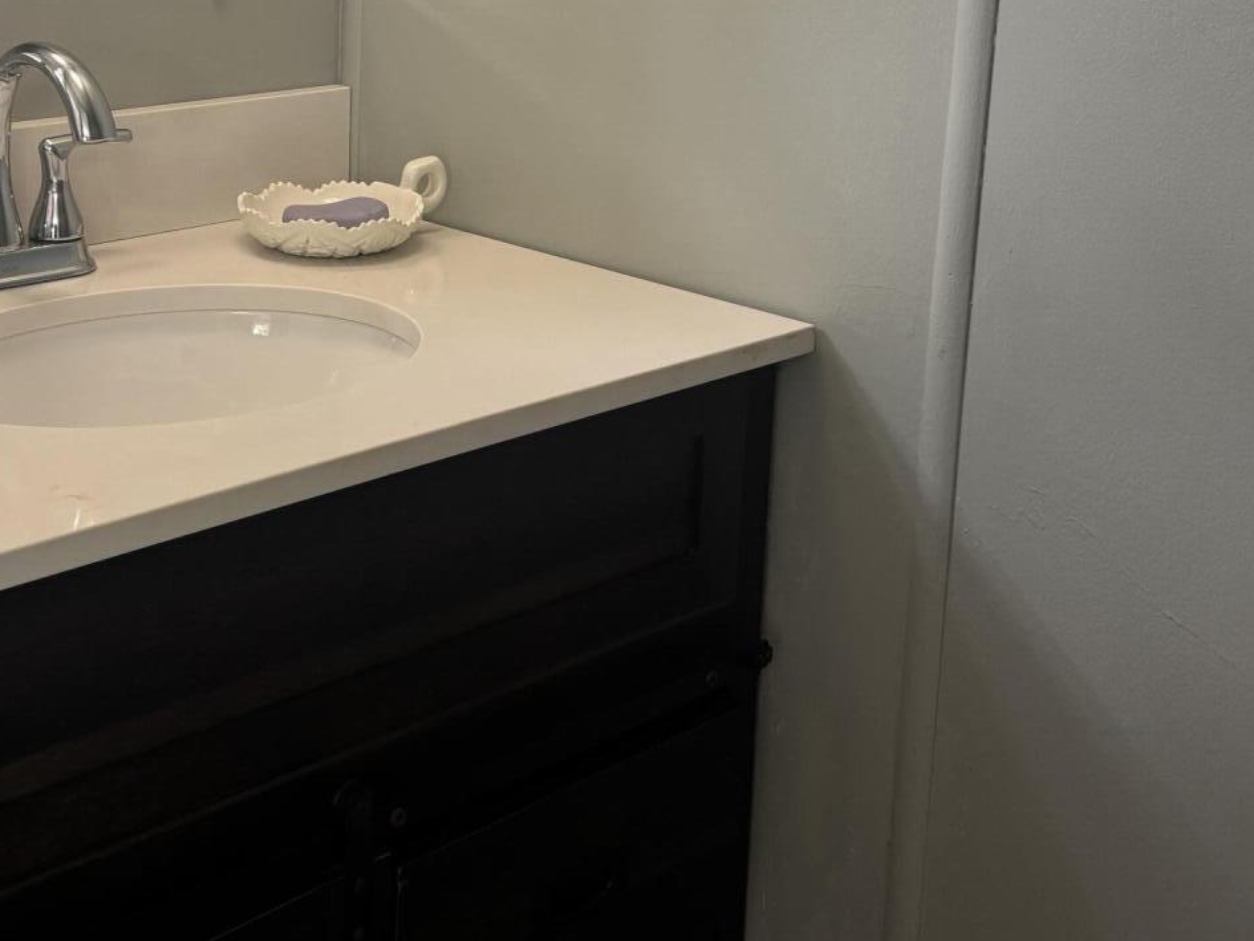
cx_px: 376
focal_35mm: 55
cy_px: 184
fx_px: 1993
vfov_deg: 26.1
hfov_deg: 34.5
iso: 125
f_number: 1.6
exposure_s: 1/60
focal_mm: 5.96
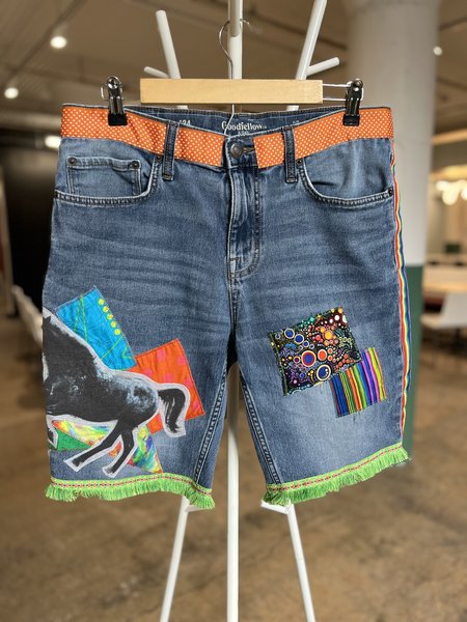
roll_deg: +0.5
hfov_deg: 53.1
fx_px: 468
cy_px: 311
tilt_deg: -8.5
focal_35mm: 26
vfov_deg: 67.3
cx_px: 234
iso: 100
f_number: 1.5
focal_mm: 5.7
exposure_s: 1/60
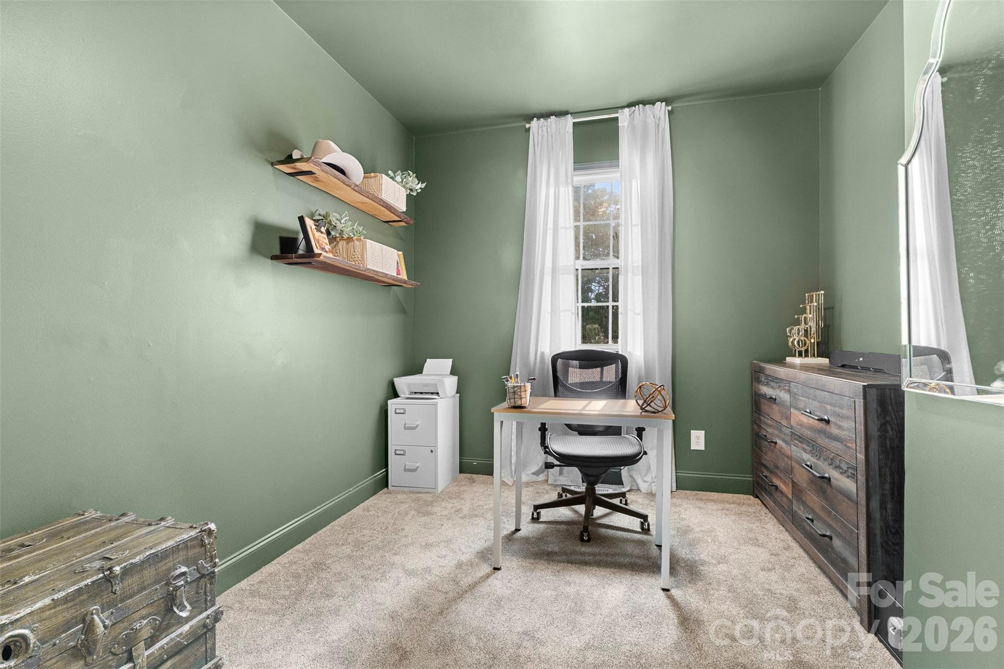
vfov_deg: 72.0
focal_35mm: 16
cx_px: 502
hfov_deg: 95.0
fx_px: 460
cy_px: 334
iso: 250
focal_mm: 11
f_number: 9
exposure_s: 4
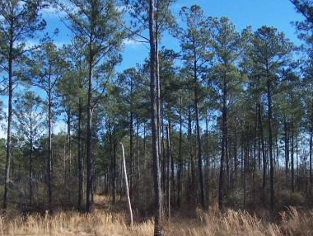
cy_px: 158
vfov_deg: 25.1
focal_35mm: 58
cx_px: 144
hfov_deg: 33.2
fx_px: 525
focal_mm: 6.3
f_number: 2.8
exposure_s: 1/500
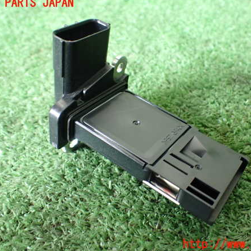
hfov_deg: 46.0
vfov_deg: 46.0
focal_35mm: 36
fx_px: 295
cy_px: 124
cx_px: 141
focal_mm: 5.4
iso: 800
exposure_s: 1/60
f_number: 2.3
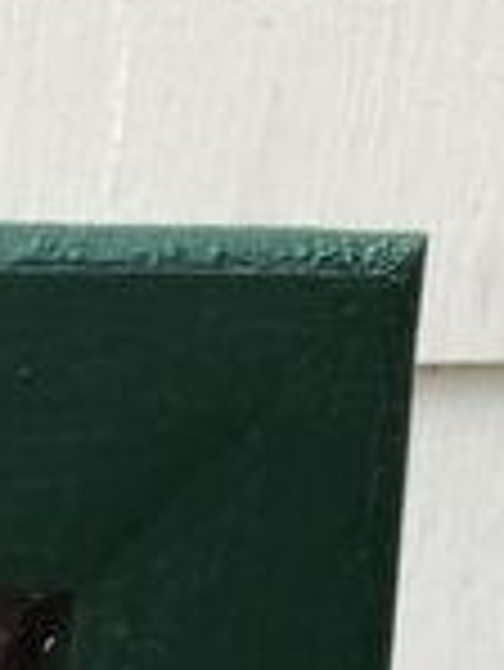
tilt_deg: -13.8
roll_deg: -0.1
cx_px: -652
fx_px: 2908
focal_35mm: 150
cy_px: 1731
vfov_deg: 10.7
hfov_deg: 9.0
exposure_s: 1/120
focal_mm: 4
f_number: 1.8
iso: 25
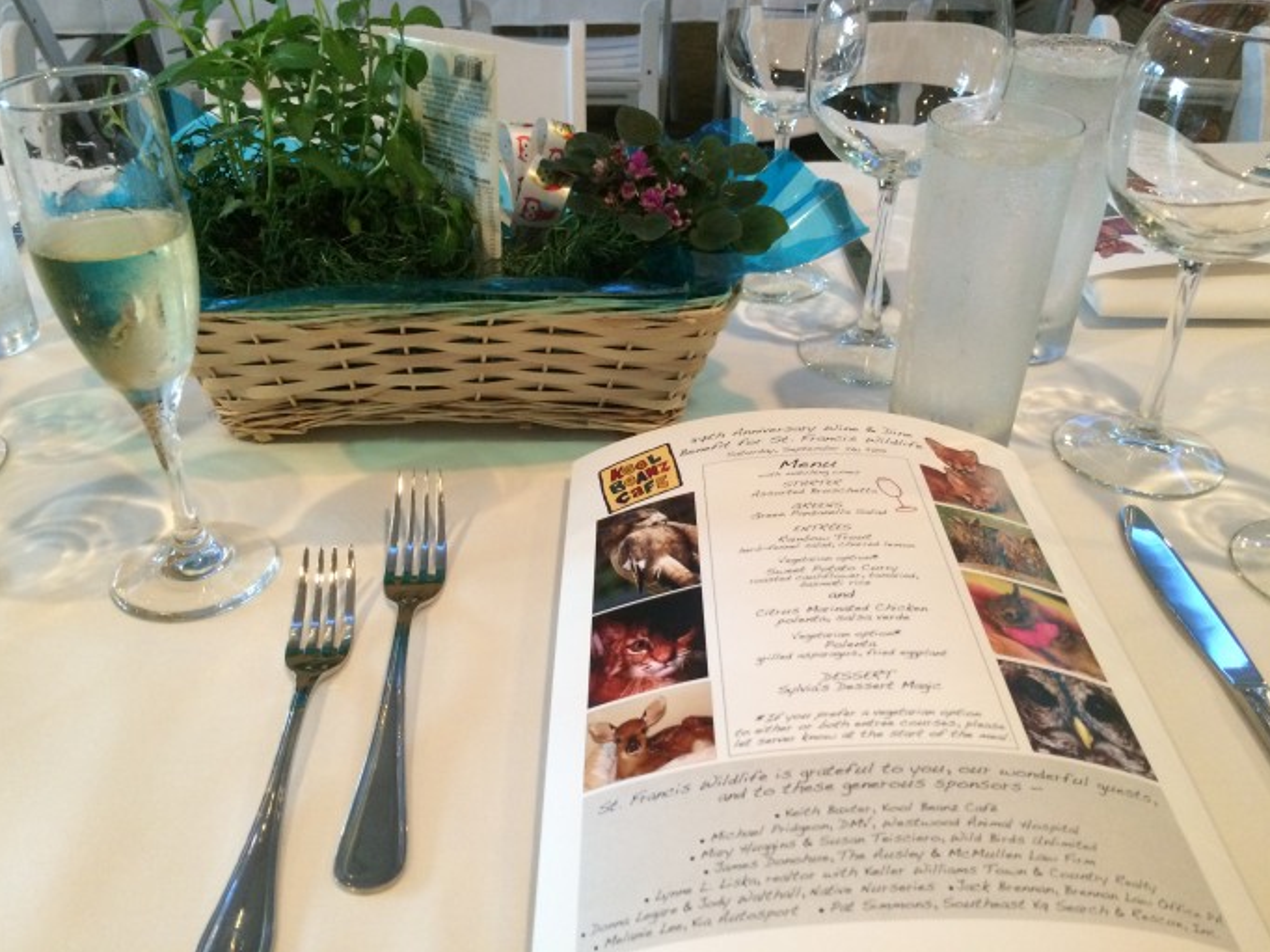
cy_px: 461
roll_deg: -0.8
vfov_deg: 46.8
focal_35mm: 30
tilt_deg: -33.1
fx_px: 1100
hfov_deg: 60.0
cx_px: 619
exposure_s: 1/17
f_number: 2.2
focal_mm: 4.15
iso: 250
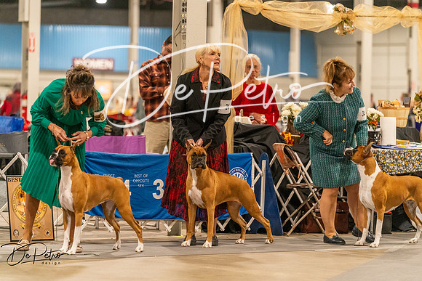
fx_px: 1888
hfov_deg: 12.8
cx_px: 211
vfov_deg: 8.5
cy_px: 140
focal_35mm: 161
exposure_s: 1/250
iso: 6400
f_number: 3.5
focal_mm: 161
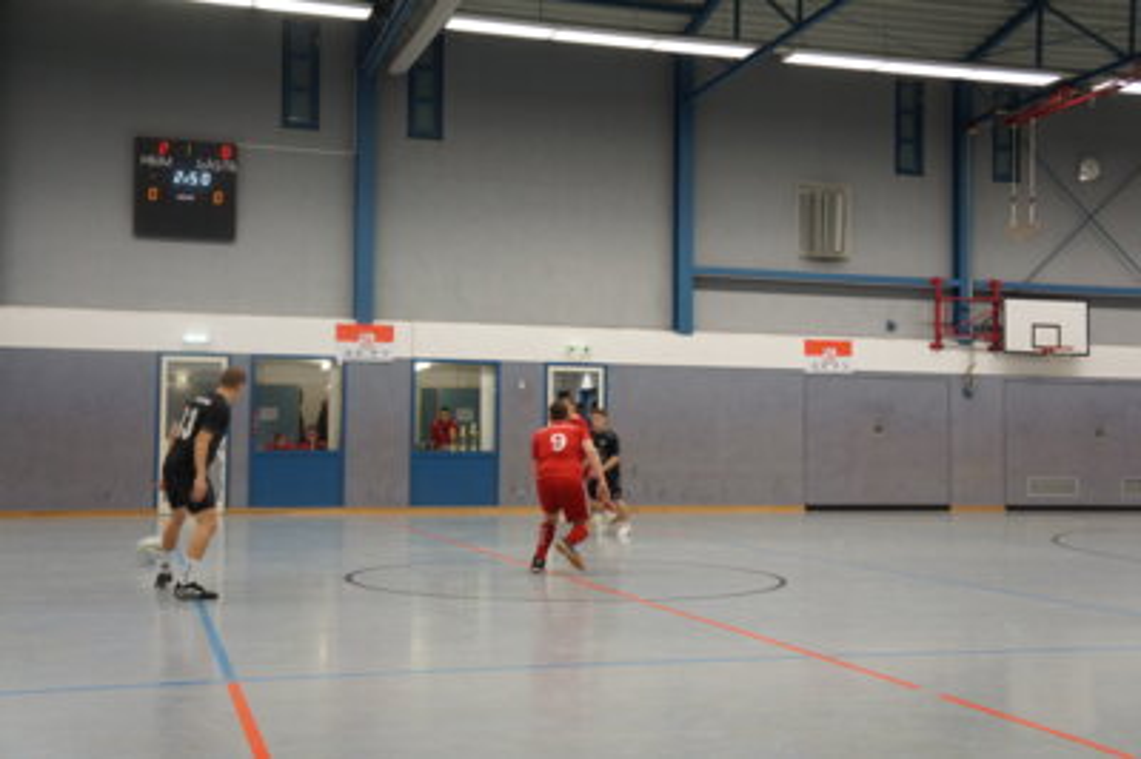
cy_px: 380
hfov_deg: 46.4
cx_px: 570
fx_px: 1330
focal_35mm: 42
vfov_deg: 31.8
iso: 500
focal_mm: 28
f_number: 4
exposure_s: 1/60
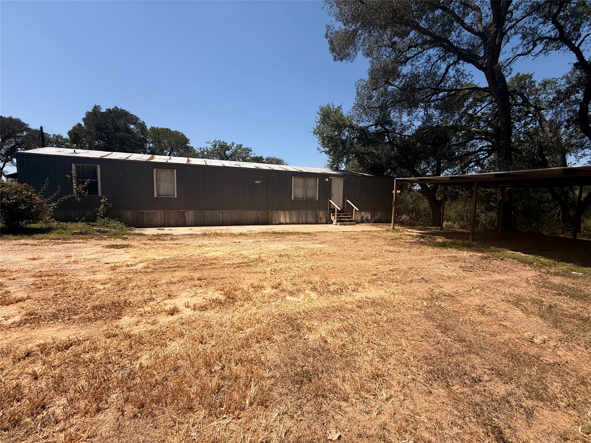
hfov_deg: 102.1
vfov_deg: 85.7
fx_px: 239
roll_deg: -0.8
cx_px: 296
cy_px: 222
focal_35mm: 14
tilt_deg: -4.3
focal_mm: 2.22
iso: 50
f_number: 2.2
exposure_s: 1/2410
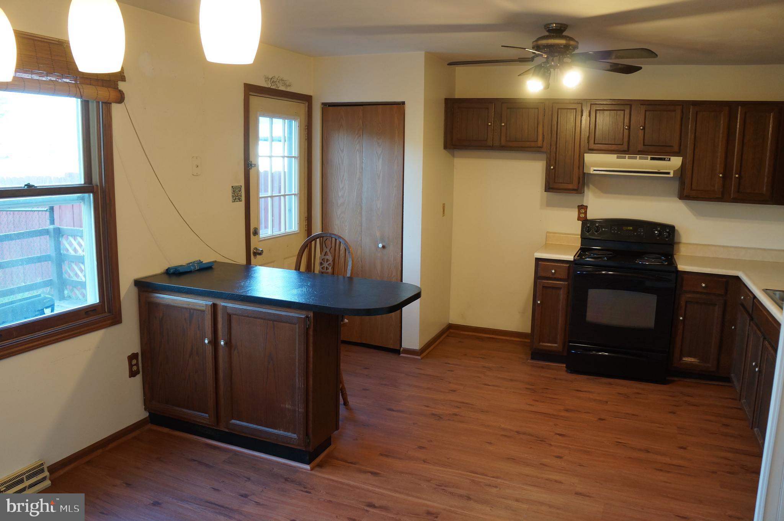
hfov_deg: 67.4
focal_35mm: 27
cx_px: 392
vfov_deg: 47.8
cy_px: 260
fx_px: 587
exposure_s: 1/60
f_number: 4
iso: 500
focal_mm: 18
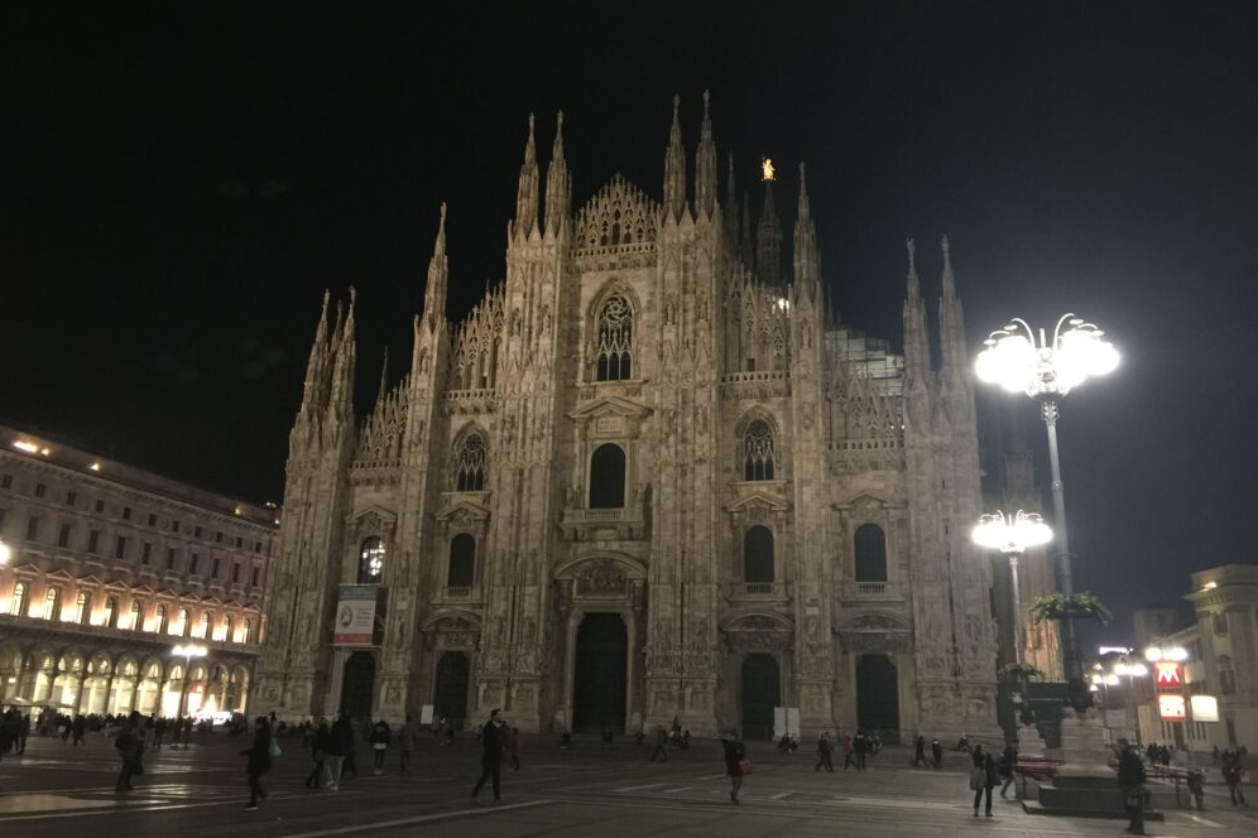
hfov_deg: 60.3
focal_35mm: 31
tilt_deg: +18.5
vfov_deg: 42.3
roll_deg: -3.5
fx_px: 1083
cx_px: 632
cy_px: 379
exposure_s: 1/10
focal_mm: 4.15
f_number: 2.2
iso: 125
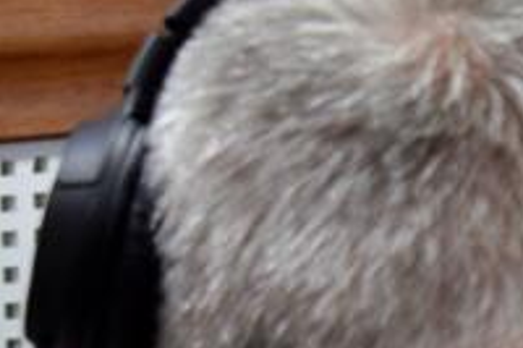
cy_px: 246
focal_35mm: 450
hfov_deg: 4.5
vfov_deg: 3.0
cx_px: 1315
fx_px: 6532
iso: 800
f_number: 5.6
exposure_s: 1/60
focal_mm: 50
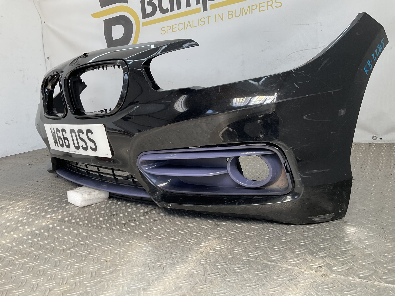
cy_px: 148
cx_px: 198
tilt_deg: -12.9
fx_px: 331
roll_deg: +5.2
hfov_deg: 61.7
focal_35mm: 29
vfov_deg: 48.2
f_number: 1.8
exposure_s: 1/259
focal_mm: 3
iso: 16
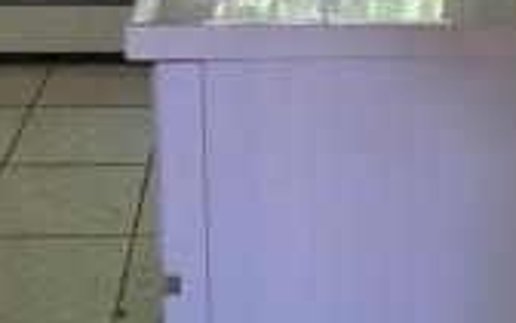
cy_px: -92
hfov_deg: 22.3
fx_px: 1308
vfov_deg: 13.6
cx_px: 267
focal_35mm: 93
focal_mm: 6.3
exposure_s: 1/120
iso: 250
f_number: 1.7
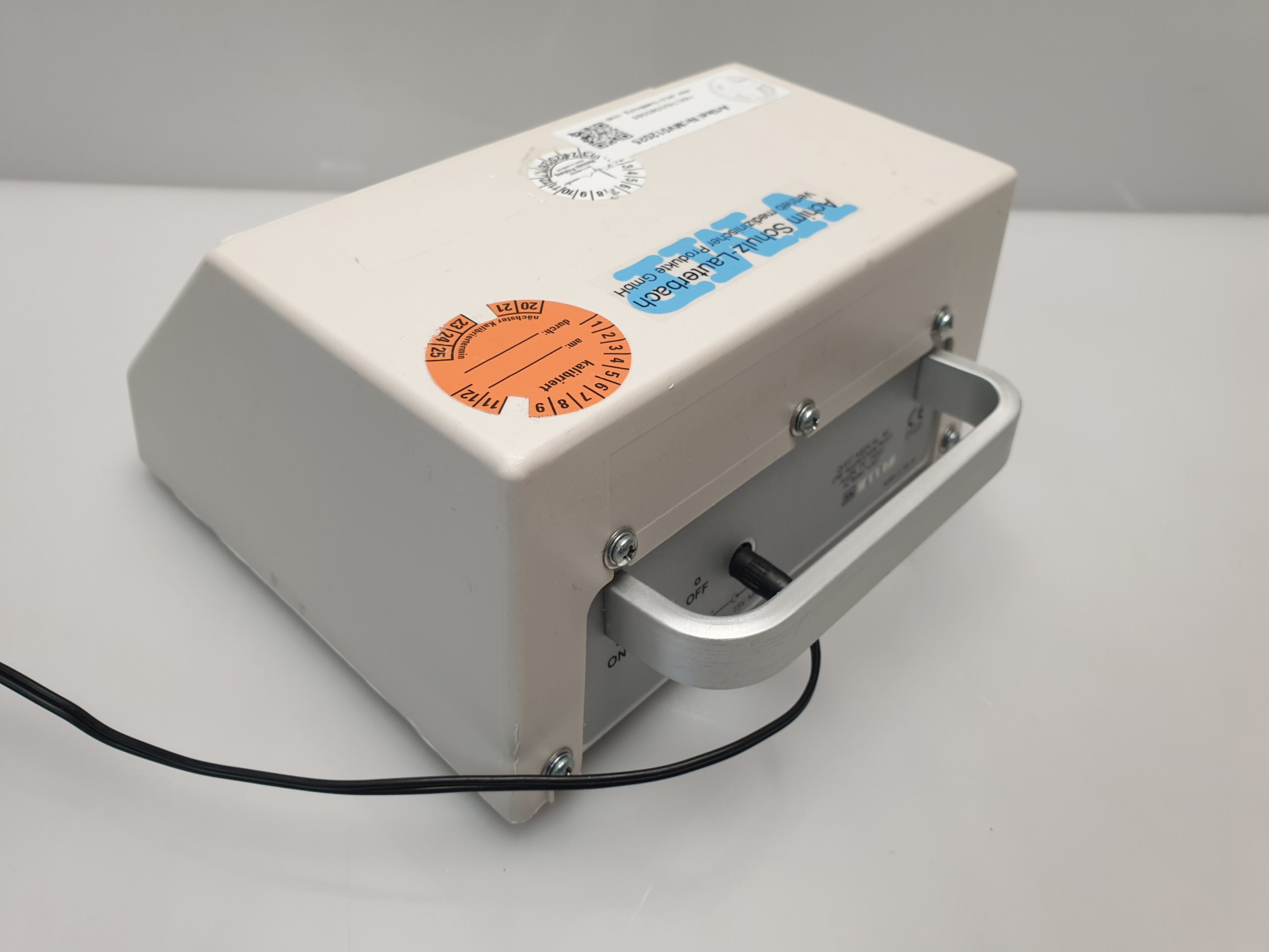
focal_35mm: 26
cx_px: 634
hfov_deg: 67.3
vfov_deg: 53.1
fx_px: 953
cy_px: 476
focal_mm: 4.3
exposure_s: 1/50
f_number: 2.4
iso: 50
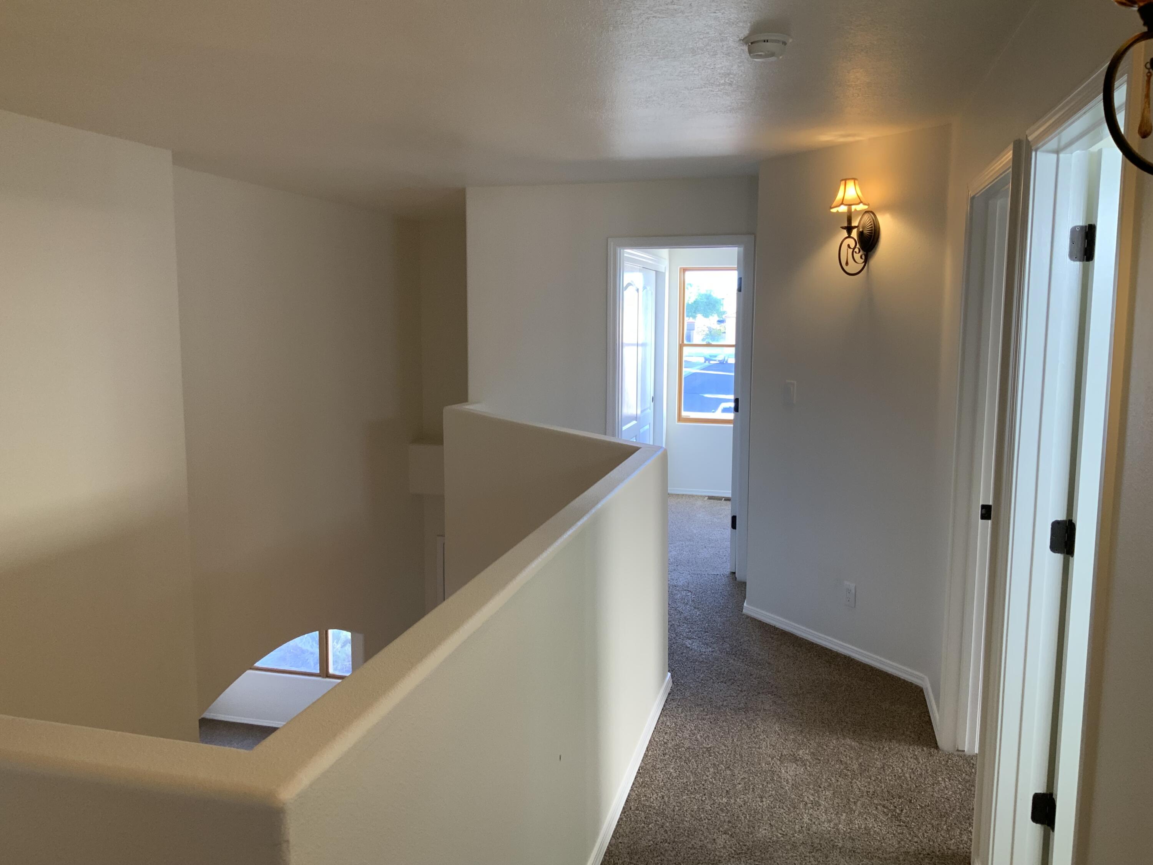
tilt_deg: -7.4
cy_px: 432
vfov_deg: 48.2
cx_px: 576
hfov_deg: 61.7
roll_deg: +0.3
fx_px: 966
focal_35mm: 29
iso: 80
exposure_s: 1/60
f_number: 1.8
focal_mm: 3
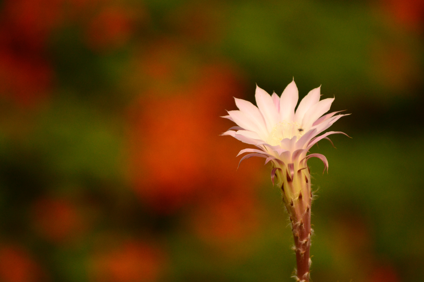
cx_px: 212
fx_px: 3530
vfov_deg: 4.6
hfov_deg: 6.9
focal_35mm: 300
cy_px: 141
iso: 1100
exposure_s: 1/4000
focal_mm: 200
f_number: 5.6
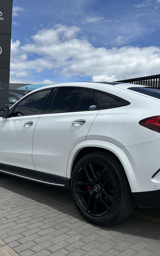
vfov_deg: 56.7
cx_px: 92
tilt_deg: -0.2
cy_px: 128
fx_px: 237
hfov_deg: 37.2
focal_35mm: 34
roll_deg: -2.9
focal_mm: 6.86
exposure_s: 1/10753
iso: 80
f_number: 1.78
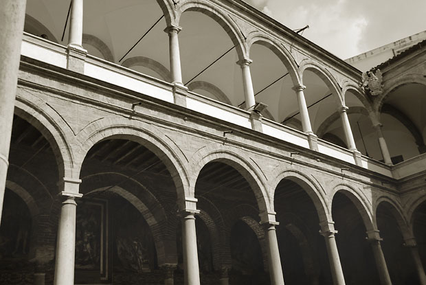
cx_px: 213
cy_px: 142
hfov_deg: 53.1
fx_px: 426
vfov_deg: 37.0
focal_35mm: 36
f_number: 4.5
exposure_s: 1/800
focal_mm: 24
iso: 100
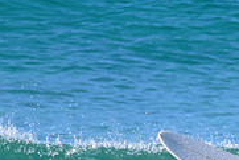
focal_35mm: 2964
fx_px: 19693
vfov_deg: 0.5
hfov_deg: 0.7
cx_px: 294
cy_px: 129
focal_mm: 680
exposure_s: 1/1250
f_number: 11
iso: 1100
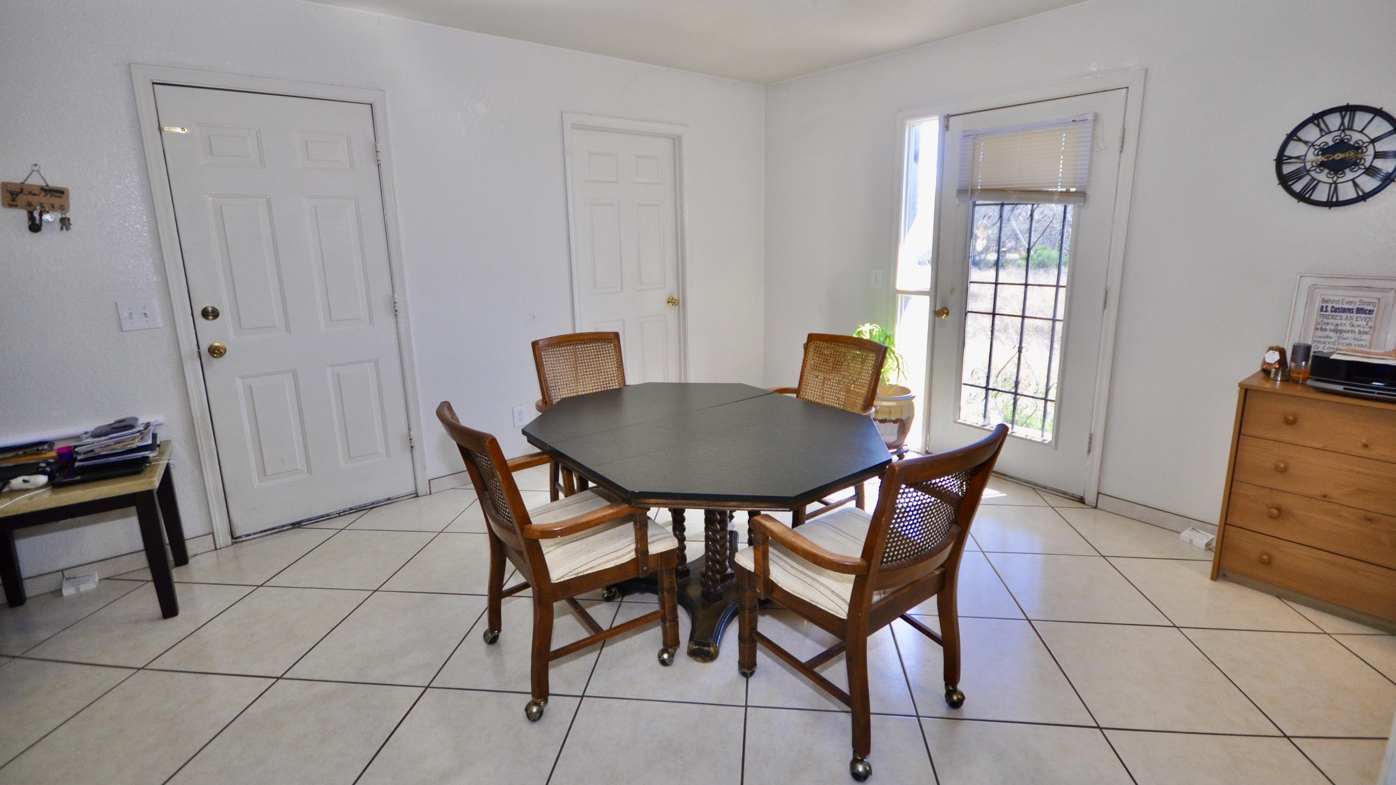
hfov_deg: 99.4
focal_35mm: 16
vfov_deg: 66.9
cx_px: 706
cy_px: 348
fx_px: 592
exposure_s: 1/80
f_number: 4.5
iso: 400
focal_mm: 10
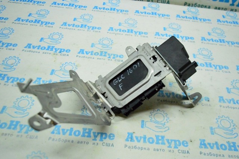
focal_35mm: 33
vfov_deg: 39.9
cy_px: 80
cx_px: 120
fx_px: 219
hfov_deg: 57.3
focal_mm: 22
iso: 6400
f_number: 3.8
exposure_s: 1/1000
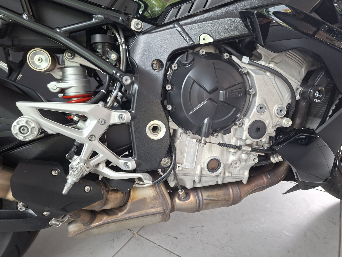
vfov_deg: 58.9
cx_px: 171
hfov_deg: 73.9
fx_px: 227
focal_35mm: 23
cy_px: 128
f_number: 1.8
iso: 160
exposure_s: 1/50
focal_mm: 5.54
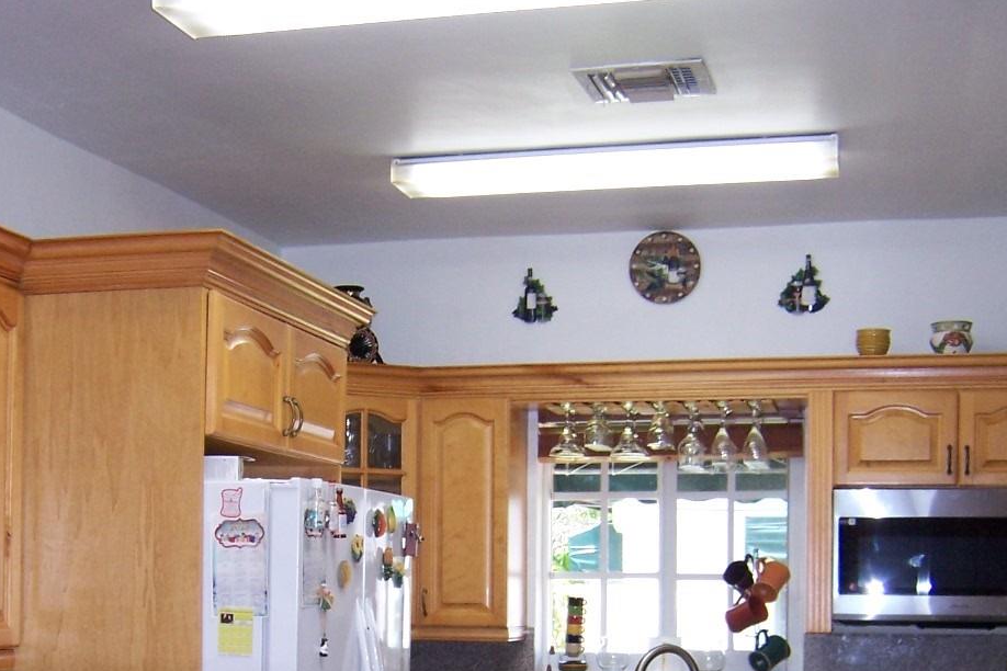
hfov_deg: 34.2
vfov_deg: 22.7
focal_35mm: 58
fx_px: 1622
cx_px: 349
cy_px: 618
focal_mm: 5.5
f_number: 2.8
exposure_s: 1/60
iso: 140
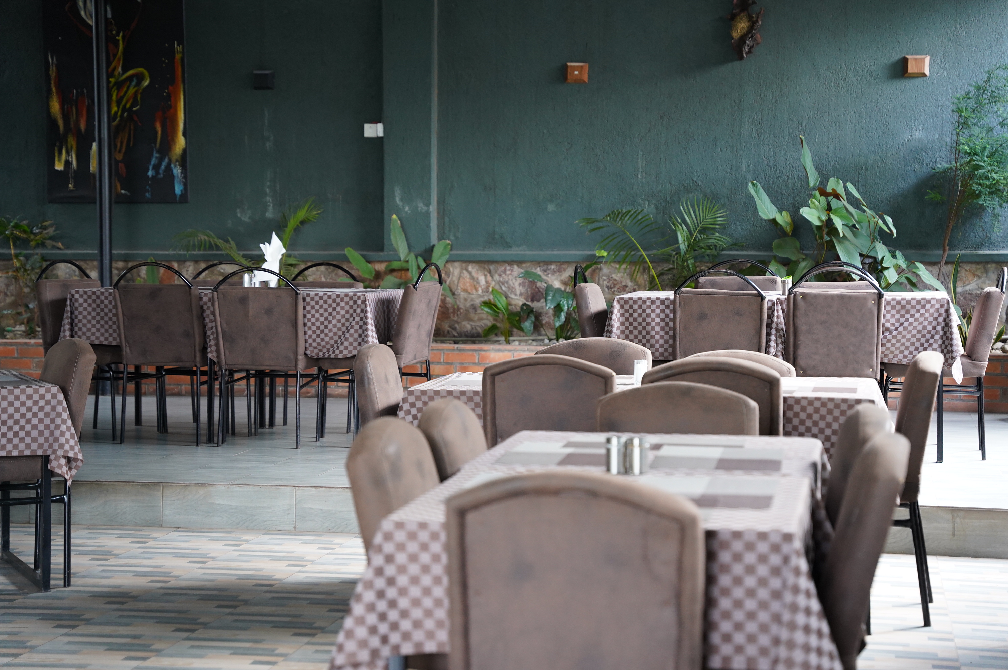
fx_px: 1830
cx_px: 504
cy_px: 335
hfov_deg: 30.8
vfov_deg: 20.8
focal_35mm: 65
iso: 2000
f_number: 2.8
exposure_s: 1/160
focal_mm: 65.4
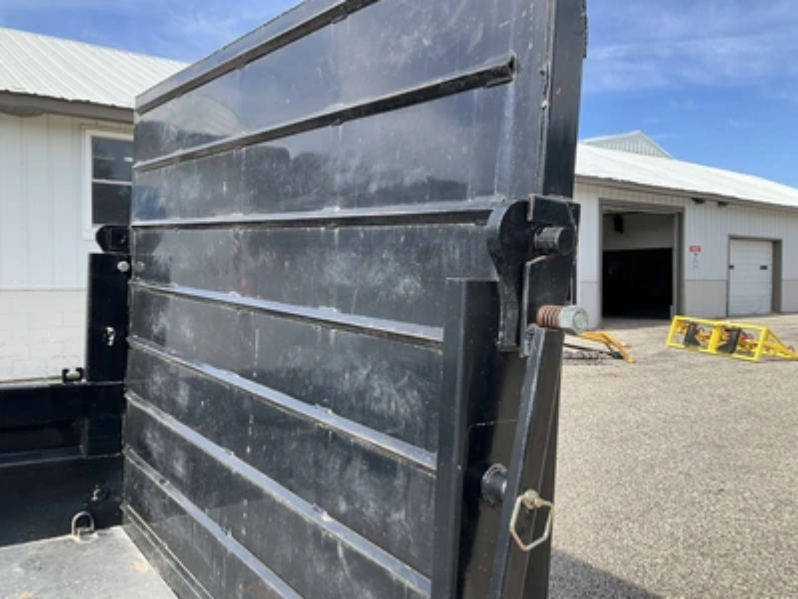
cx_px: 399
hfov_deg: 61.7
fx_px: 669
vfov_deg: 48.2
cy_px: 300
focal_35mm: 29
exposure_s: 1/749
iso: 25
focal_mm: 3
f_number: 1.8
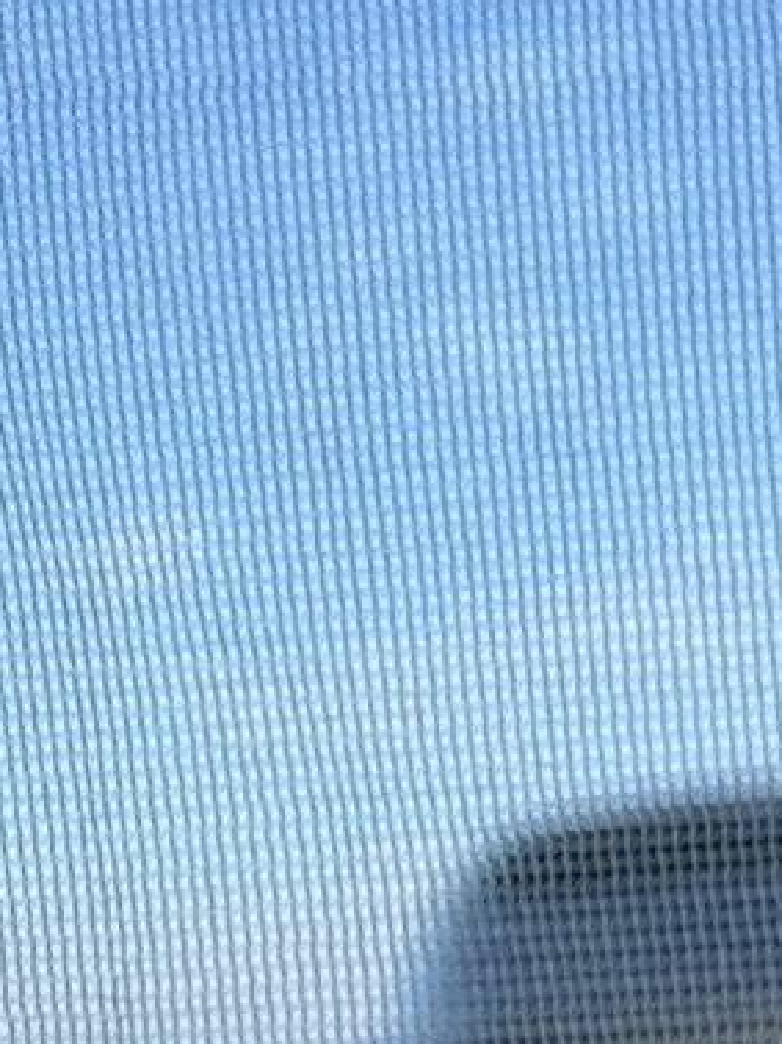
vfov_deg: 15.5
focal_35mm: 127
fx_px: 3830
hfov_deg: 10.2
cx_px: -1072
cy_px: 748
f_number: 1.78
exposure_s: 1/2252
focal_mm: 6.76
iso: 80
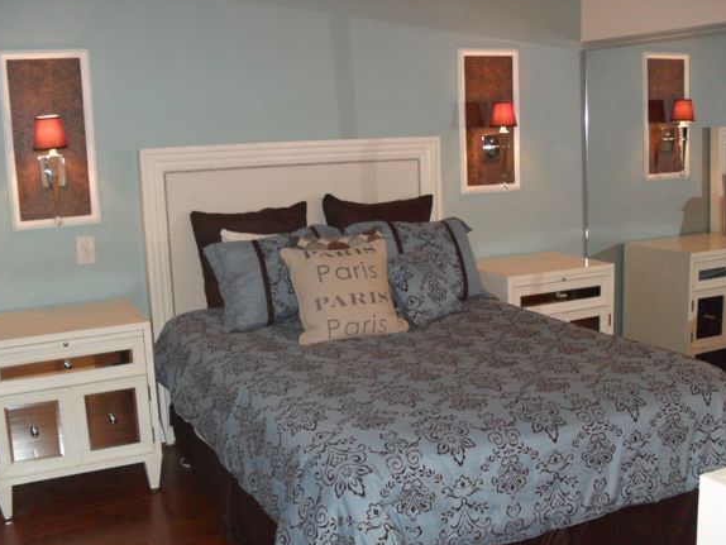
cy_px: 292
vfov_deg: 36.8
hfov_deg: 47.8
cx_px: 348
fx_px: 818
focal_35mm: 39
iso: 240
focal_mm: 6.3
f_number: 3
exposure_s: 1/45
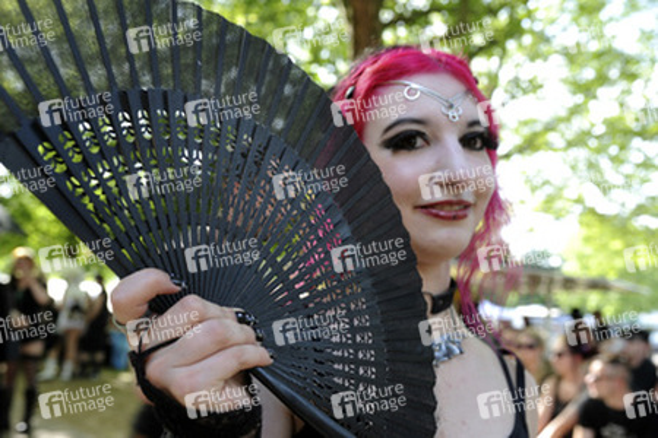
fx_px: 640
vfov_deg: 37.9
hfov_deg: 54.4
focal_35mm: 35
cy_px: 219
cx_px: 329
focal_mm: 35
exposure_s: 1/30
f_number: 6.3
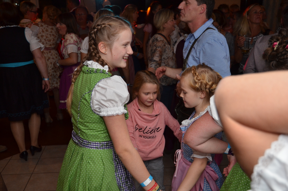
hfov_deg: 51.4
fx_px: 299
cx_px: 144
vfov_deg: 35.3
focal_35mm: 38
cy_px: 96
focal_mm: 25
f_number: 4
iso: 800
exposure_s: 1/60
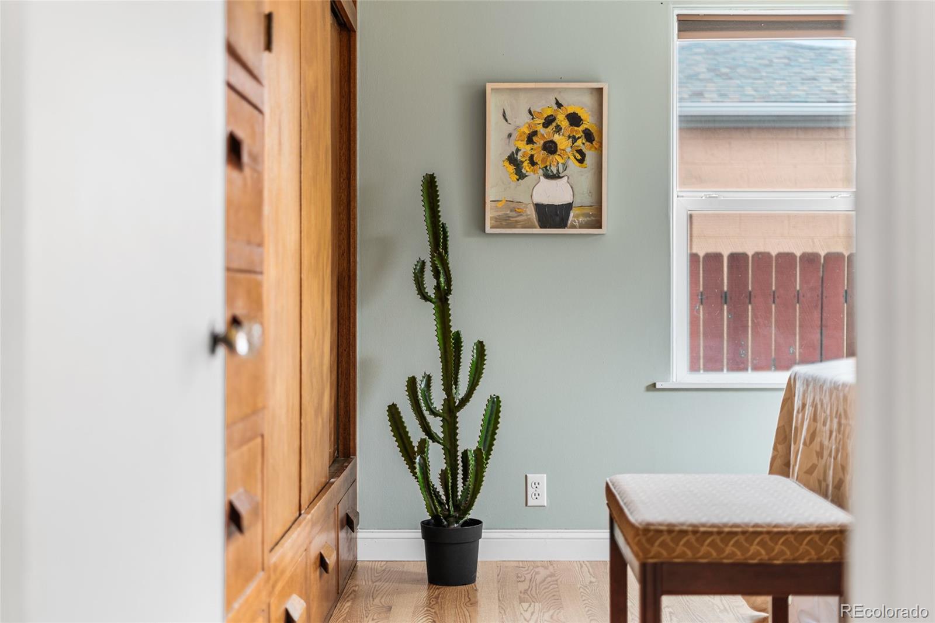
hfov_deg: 39.6
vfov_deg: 27.0
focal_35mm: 50
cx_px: 468
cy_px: 312
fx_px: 1298
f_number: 1.8
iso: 100
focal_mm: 50
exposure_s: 1/20
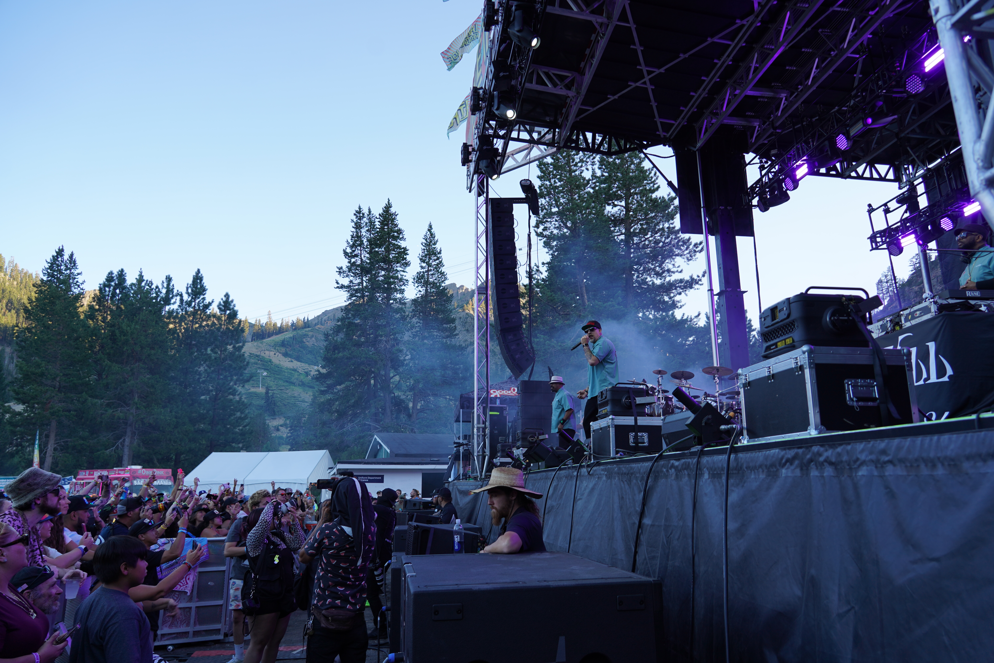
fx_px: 663
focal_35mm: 24
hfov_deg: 73.7
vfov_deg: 53.1
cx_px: 497
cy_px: 332
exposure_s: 1/80
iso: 100
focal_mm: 24
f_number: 4.5
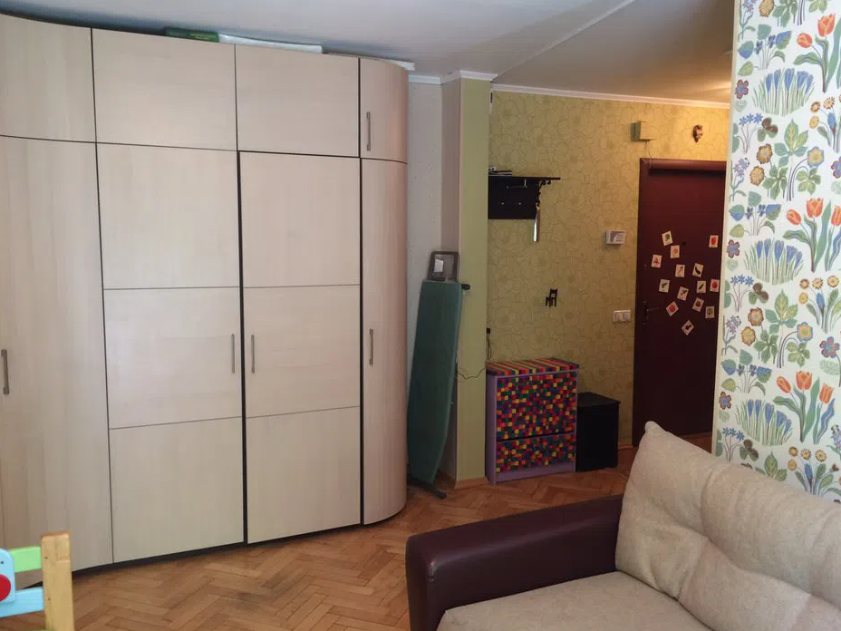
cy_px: 321
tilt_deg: -7.9
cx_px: 425
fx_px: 729
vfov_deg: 46.8
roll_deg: -0.4
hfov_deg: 60.0
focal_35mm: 30
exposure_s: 1/33
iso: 160
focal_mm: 4.15
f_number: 2.2
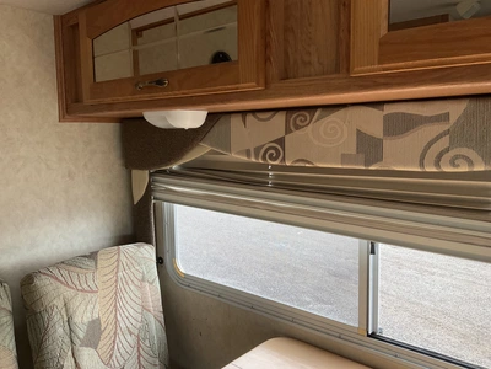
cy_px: 184
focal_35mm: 29
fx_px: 411
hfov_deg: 61.7
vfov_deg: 48.2
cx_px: 246
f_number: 1.8
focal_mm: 3
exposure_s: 1/122
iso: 64
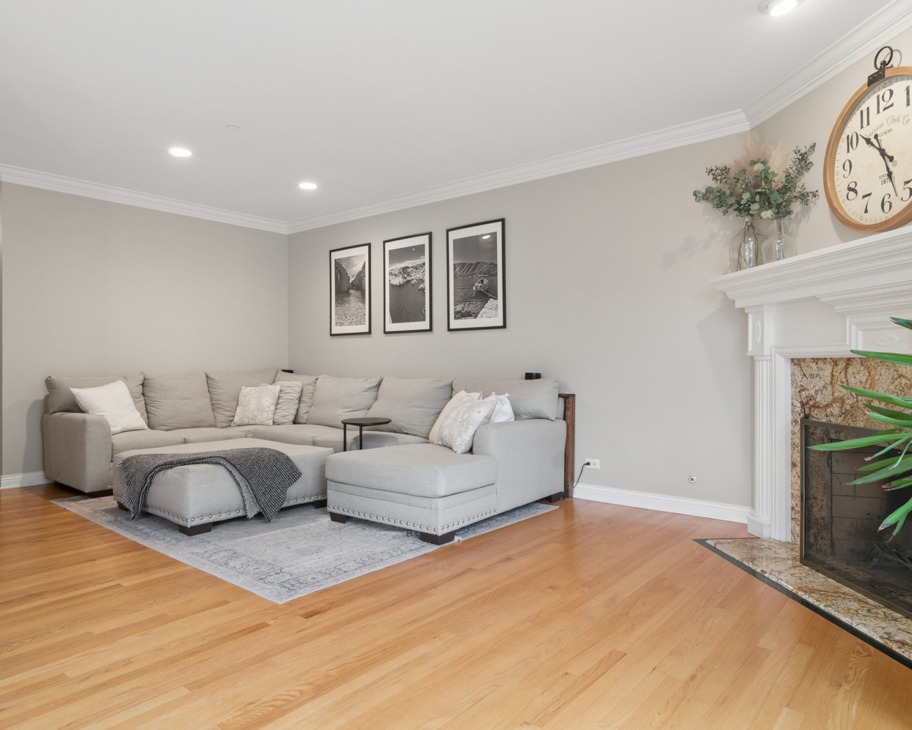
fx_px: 567
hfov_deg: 77.6
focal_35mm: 21
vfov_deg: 65.5
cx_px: 443
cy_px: 372
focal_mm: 12
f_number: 8
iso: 200
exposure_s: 1/2.5
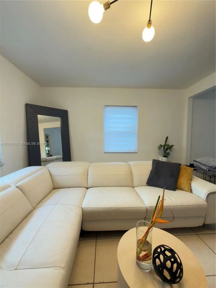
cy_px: 144
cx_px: 108
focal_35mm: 14
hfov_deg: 85.7
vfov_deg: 102.1
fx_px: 116
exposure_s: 1/30
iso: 64
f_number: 2.2
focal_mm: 2.22
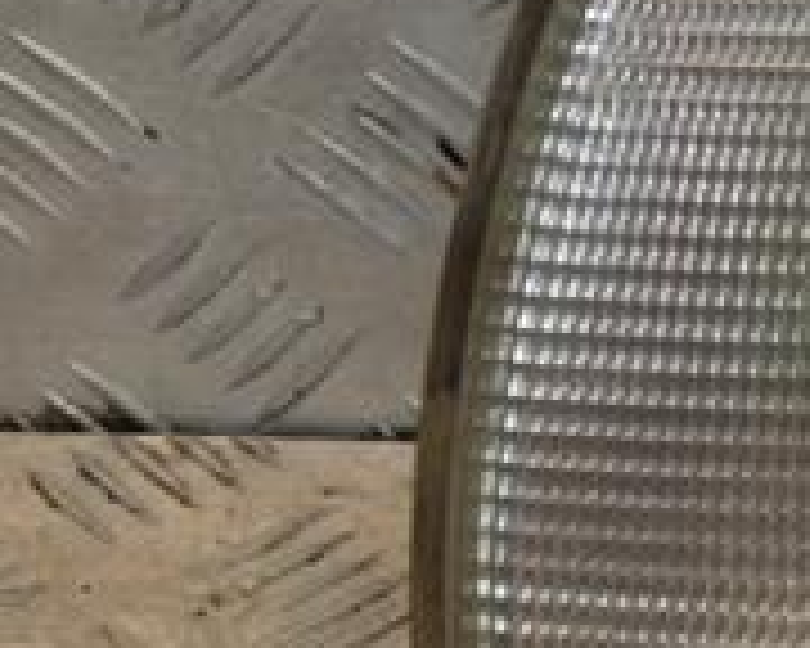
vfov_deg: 5.7
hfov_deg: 7.0
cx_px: 1170
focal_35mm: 272
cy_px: 328
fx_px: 6521
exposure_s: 1/200
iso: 800
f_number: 7.1
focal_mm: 58
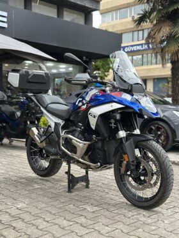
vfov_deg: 39.6
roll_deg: -0.5
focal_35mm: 48
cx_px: 90
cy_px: 119
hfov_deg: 30.3
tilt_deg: -2.1
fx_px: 331
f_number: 1.78
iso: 80
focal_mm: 6.86
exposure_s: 1/228
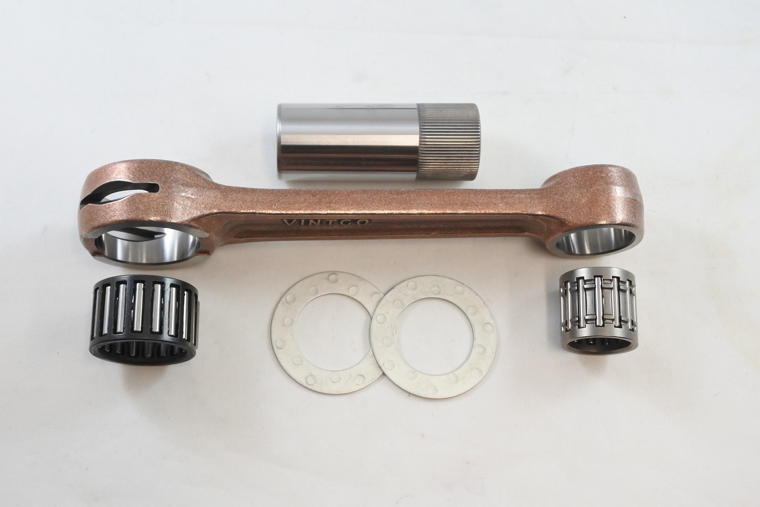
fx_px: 781
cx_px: 380
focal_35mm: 37
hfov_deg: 51.9
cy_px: 254
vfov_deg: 35.9
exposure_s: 1/125
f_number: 4
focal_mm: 14
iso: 450
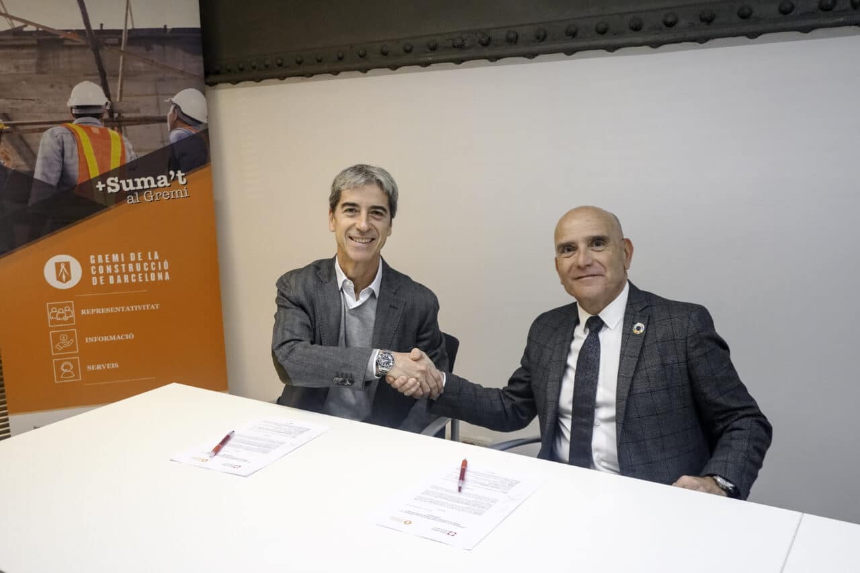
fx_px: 788
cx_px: 430
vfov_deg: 40.0
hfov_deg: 57.2
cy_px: 286
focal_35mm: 33
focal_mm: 22
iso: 1250
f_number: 4
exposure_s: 1/160
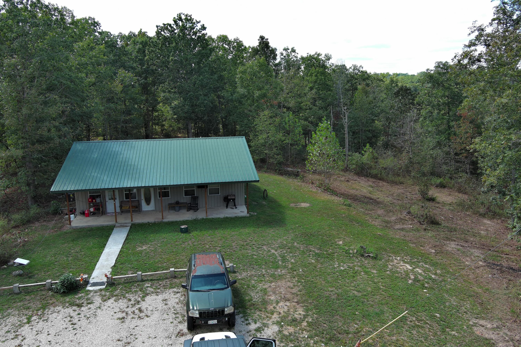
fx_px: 420
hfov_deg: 63.7
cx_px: 260
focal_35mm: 29
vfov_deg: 45.0
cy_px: 174
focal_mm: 10.57
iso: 100
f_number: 2.8
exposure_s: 1/585
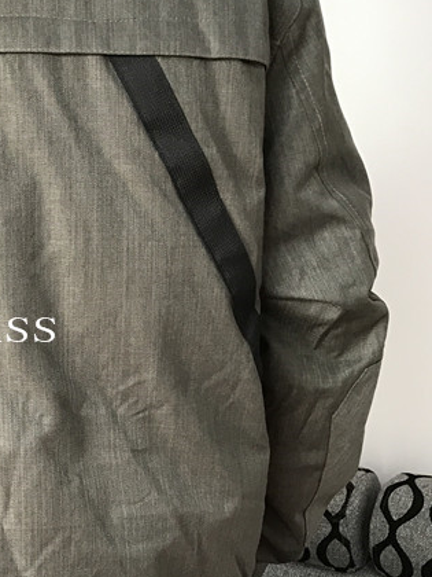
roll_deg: -0.3
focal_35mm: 71
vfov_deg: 27.4
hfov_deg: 19.7
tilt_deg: -10.5
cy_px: 328
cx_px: -62
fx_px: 1181
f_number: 1.8
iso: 32
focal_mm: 3.99
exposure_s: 1/20
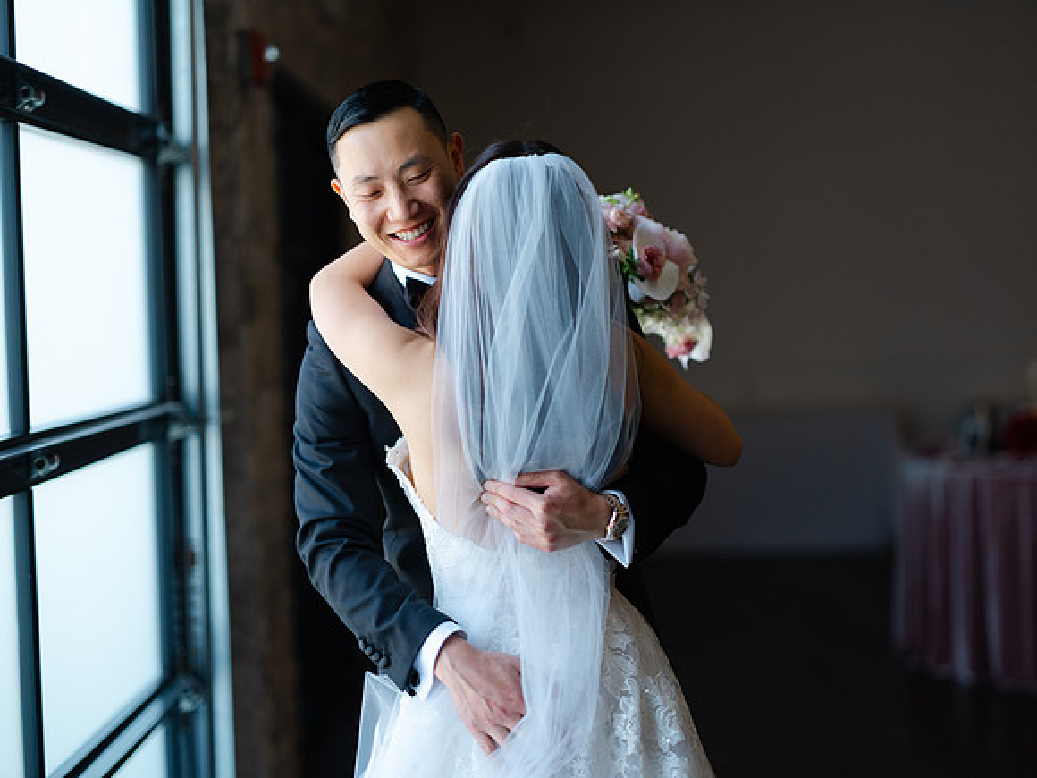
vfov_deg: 23.3
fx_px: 1887
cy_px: 389
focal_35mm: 63
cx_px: 518
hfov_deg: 30.7
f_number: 1.7
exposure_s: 1/1000
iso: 320
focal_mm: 80
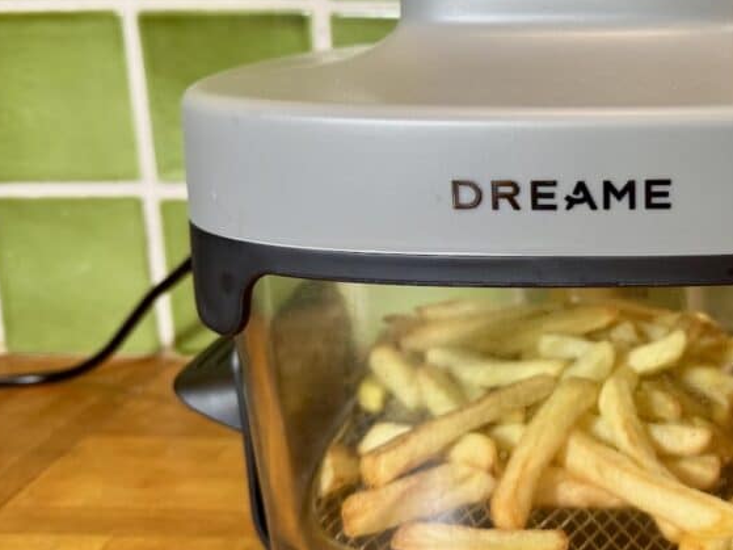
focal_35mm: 44
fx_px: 932
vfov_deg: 32.7
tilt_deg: -13.0
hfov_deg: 40.2
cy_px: 215
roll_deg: -1.0
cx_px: 637
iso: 200
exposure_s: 1/112
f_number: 1.78
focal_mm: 6.76
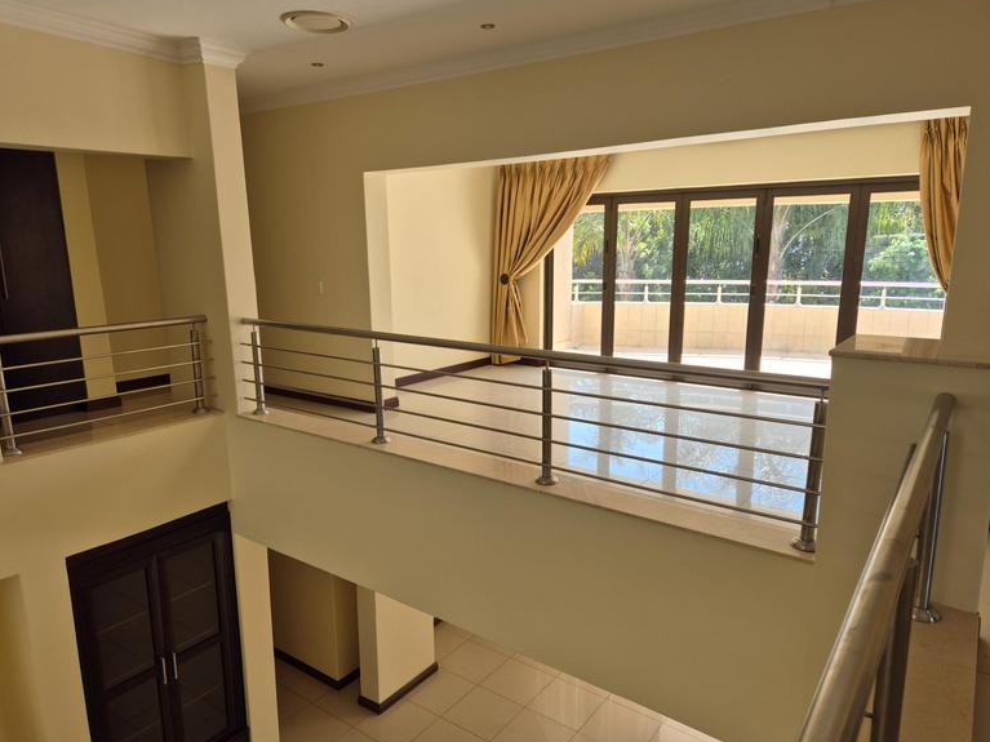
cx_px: 503
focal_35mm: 24
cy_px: 369
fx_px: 686
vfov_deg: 56.8
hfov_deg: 71.6
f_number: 1.8
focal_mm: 5.4
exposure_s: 1/180
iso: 25
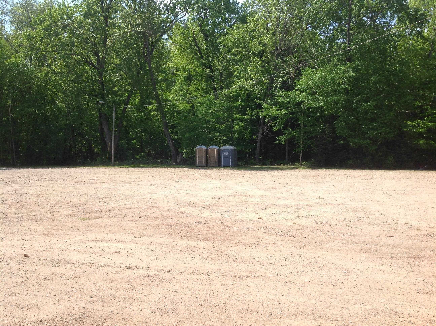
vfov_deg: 40.6
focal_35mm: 35
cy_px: 163
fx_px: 440
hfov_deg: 52.7
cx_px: 218
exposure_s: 1/975
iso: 50
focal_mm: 4.28
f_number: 2.4
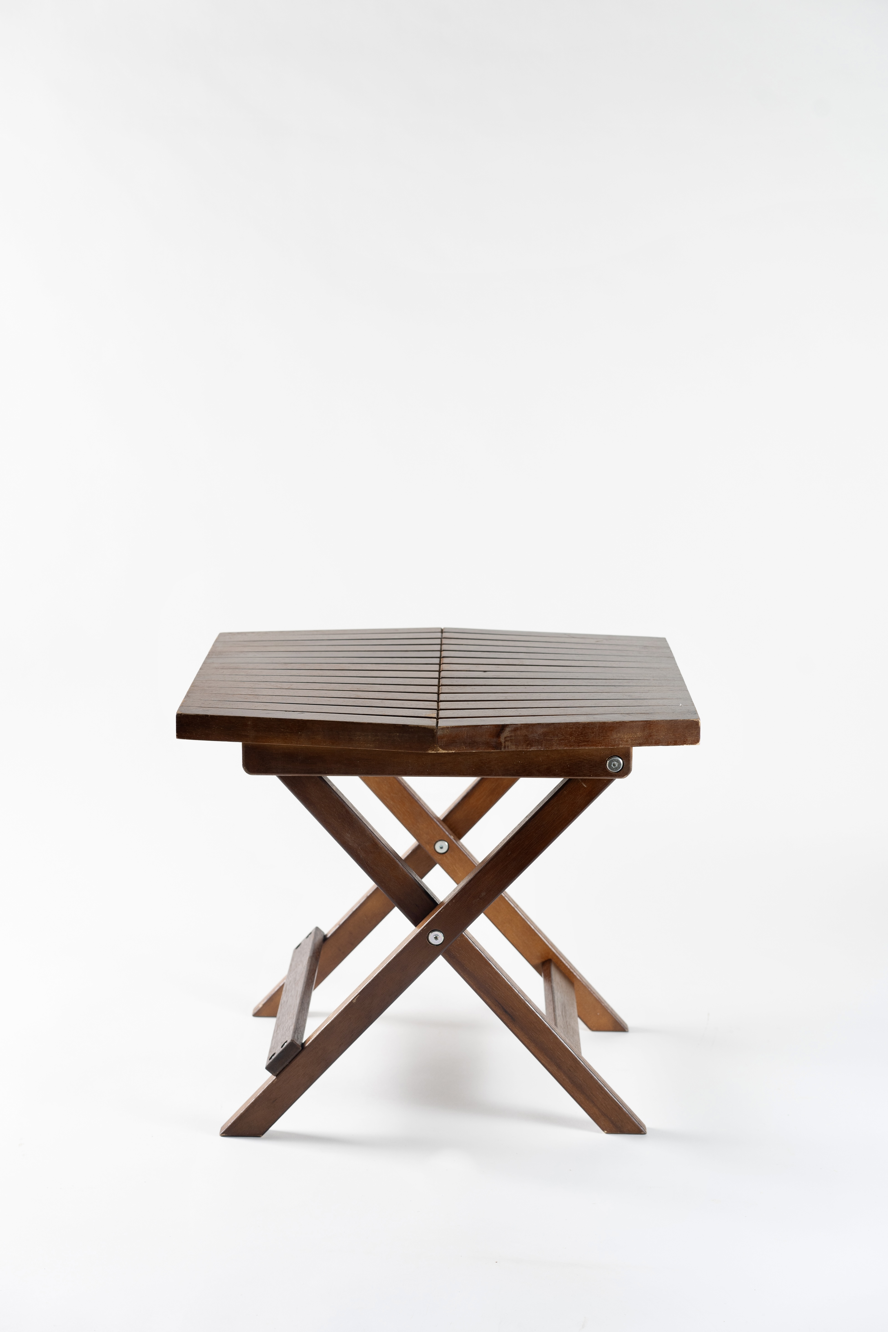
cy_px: 666
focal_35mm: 55
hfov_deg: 24.6
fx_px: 2035
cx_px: 444
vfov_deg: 36.2
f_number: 6.3
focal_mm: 55
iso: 200
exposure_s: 1/200
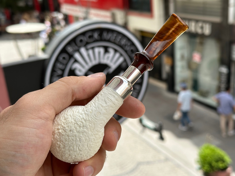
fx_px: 326
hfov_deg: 39.7
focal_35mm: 48
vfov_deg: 30.3
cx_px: 118
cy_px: 88
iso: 64
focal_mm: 6.86
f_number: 1.78
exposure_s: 1/1613
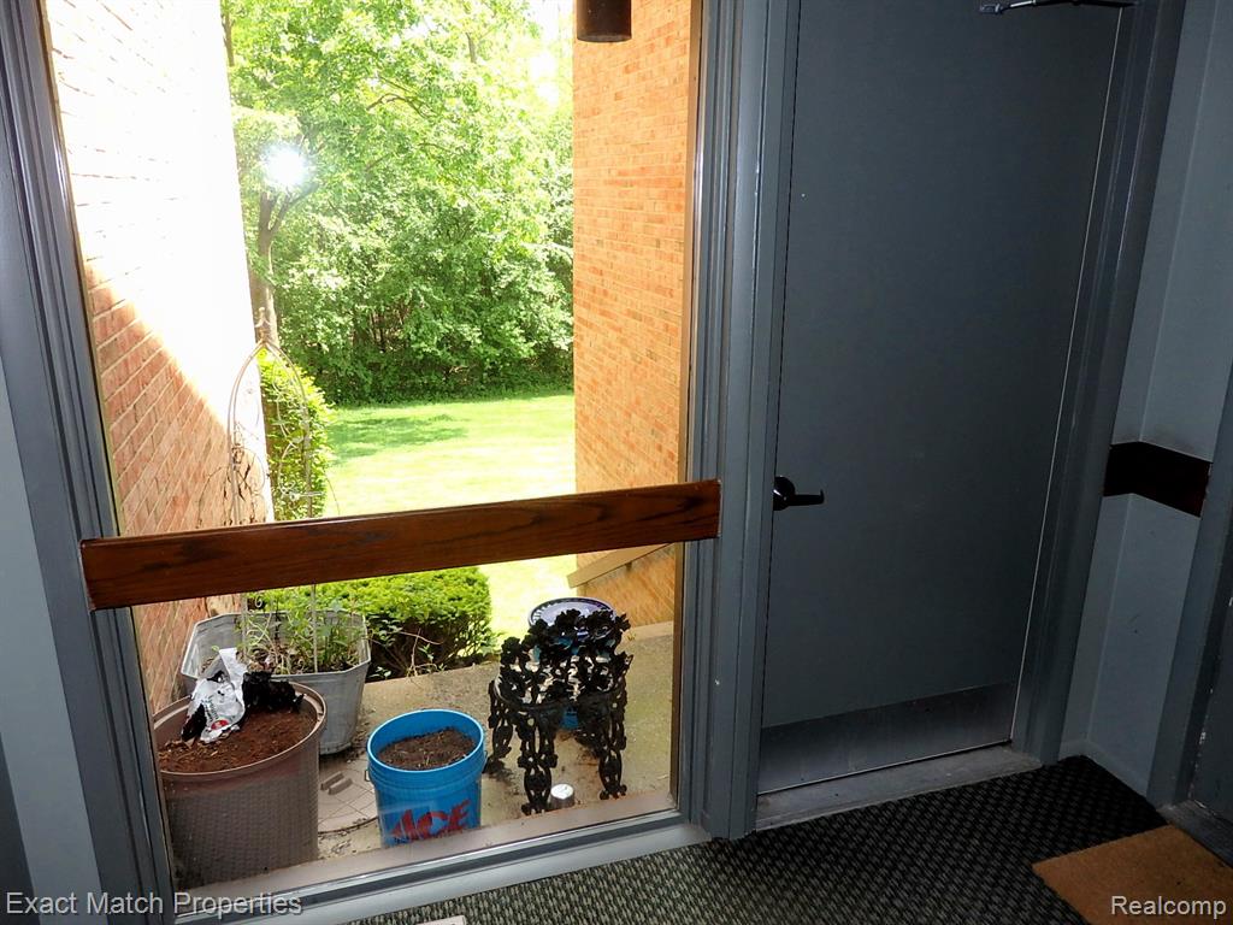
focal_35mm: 25
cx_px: 616
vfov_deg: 54.9
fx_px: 890
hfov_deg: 69.4
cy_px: 462
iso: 125
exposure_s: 1/160
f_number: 3
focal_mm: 4.5
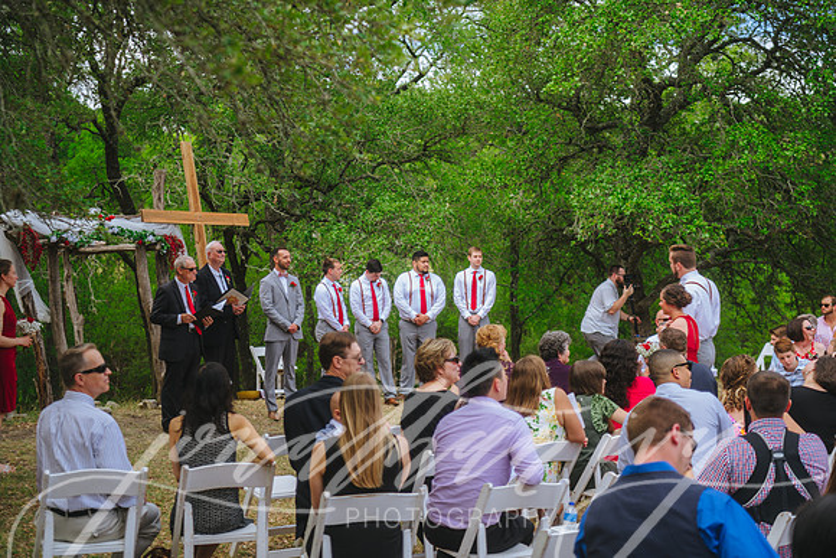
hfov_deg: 38.2
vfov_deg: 26.0
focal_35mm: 52
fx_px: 1208
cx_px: 418
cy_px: 279
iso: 31
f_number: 2.8
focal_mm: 52
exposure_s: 1/250
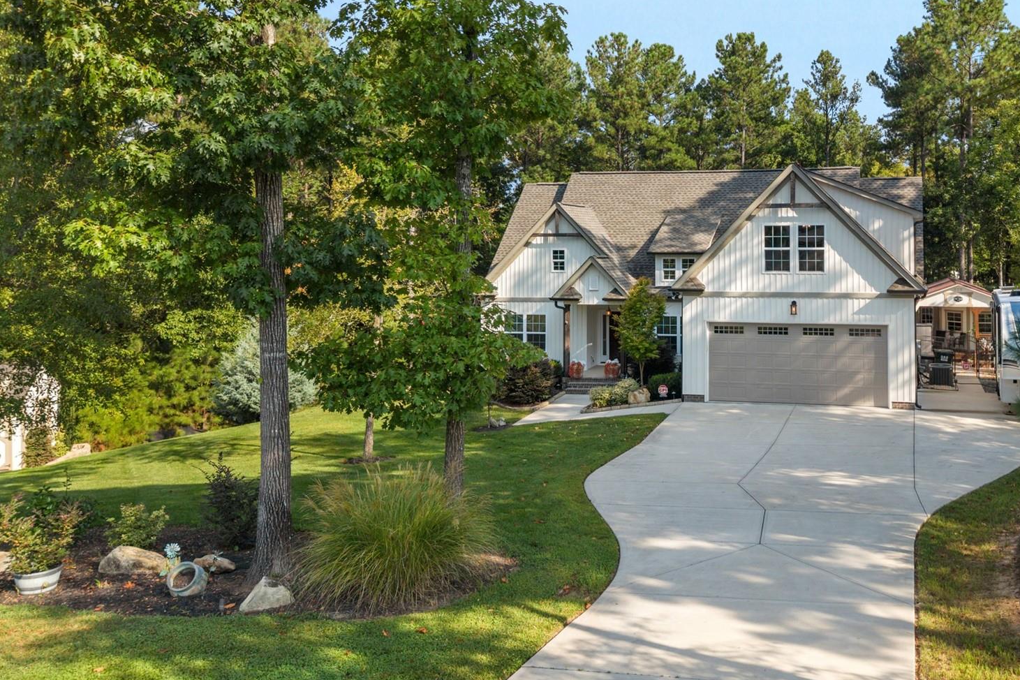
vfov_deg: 37.5
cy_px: 233
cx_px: 704
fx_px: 992
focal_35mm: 35
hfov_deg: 53.1
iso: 200
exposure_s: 1/50
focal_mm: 8.67
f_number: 1.8
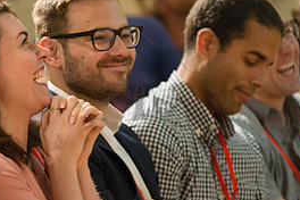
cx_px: -8
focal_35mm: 439
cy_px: 155
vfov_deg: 3.1
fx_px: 3658
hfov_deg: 4.7
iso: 4000
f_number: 2.8
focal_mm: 200
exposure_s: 1/200
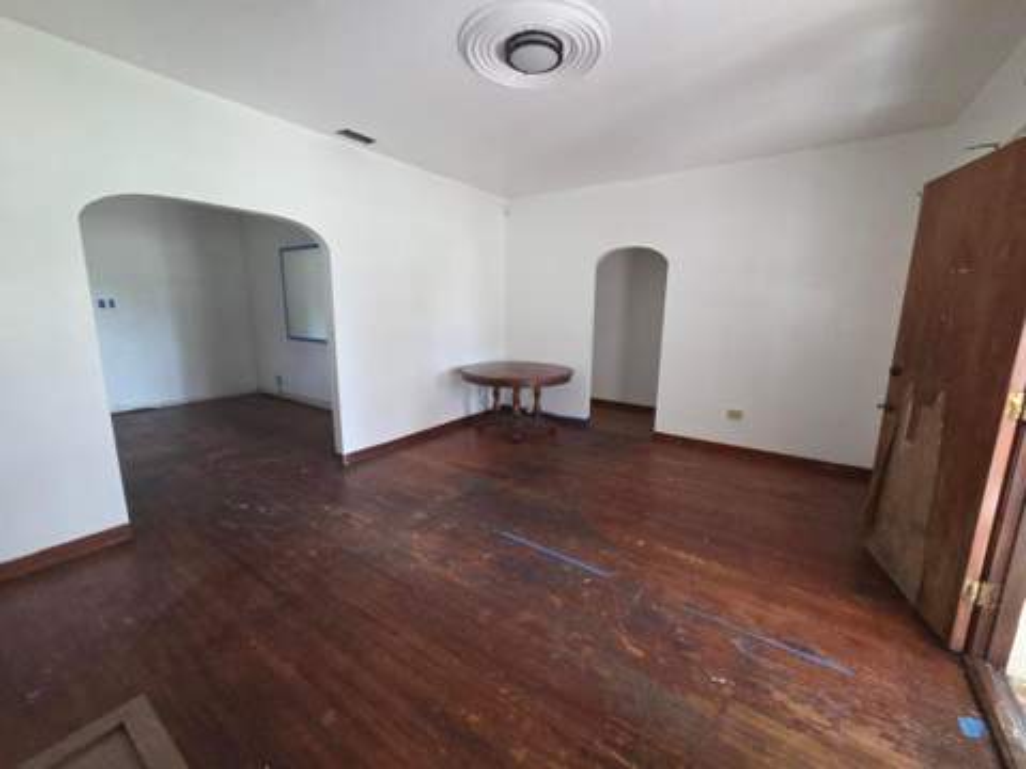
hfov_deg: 106.2
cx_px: 513
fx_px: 385
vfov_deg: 89.9
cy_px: 384
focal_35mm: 13
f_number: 2.2
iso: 400
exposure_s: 1/60
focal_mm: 2.2
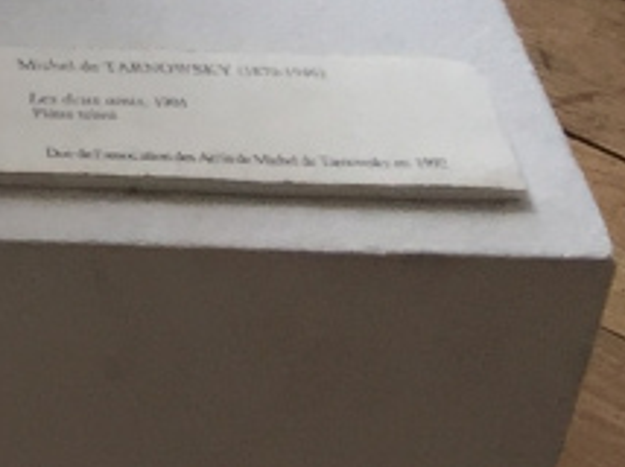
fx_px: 3914
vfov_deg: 6.3
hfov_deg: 7.8
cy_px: -937
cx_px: -1338
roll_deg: +1.0
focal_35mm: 217
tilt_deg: -30.7
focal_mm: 4.15
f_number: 2.2
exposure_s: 1/113
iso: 32
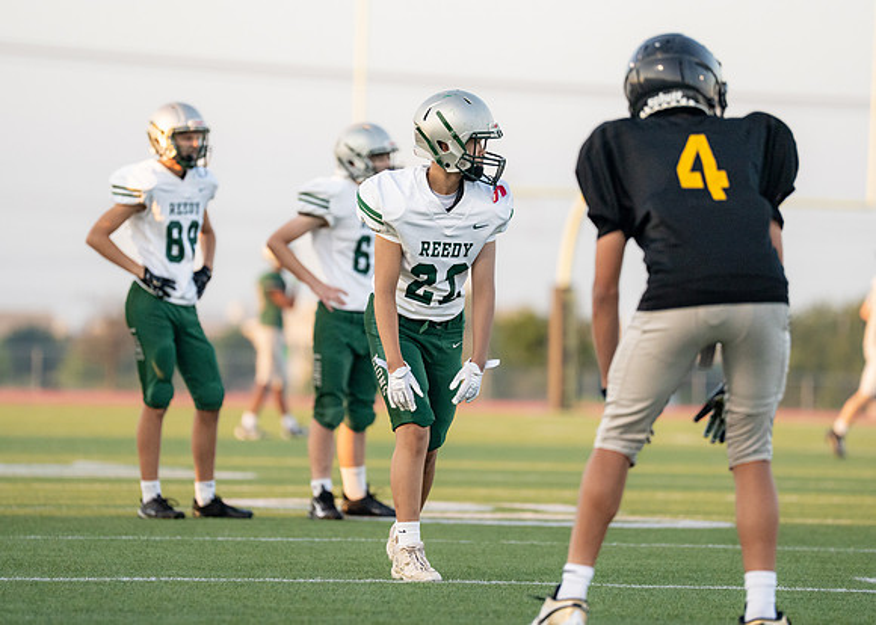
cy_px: 301
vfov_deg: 5.4
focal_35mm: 267
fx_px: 6651
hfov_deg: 7.5
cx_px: 447
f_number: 2.8
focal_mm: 200
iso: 1600
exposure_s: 1/3200
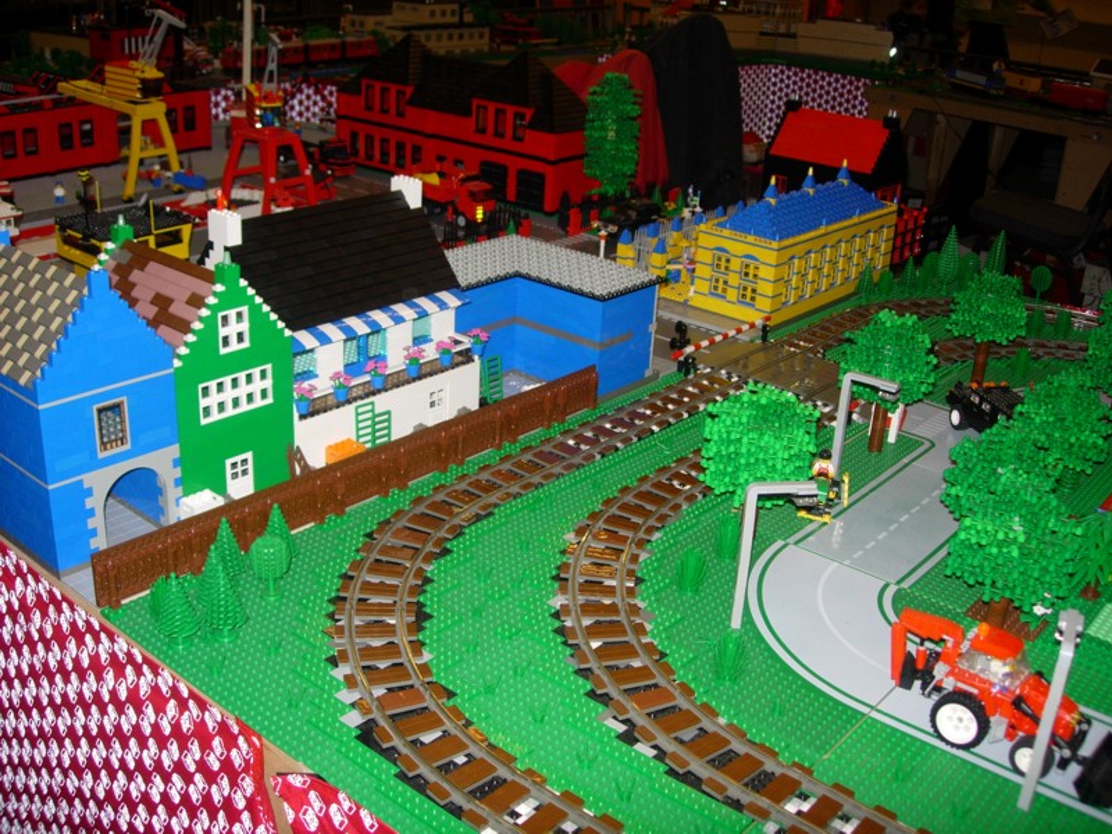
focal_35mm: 38
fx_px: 1221
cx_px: 556
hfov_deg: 49.0
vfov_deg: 37.7
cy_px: 417
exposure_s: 1/64
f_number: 2.8
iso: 79
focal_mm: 7.8
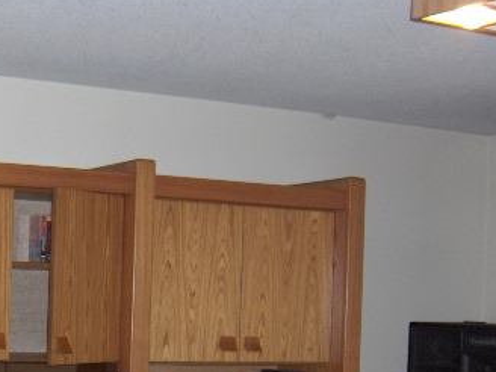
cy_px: 321
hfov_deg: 24.7
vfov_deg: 19.1
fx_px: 1089
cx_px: 27
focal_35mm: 76
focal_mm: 8
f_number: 2.8
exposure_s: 1/60
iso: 100
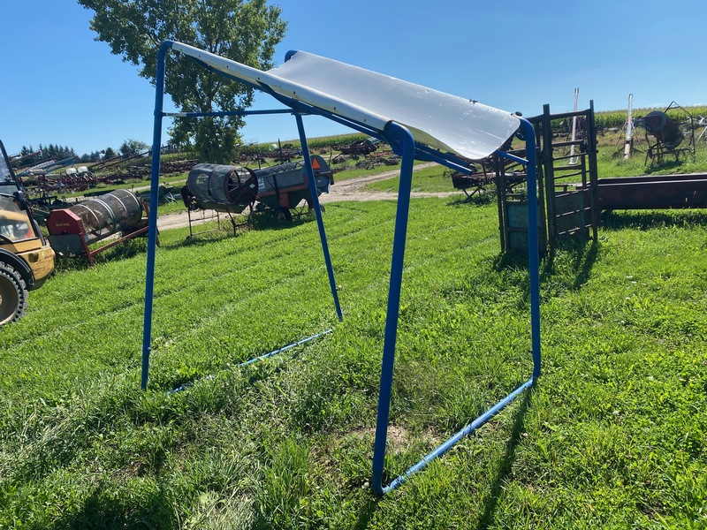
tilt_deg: -10.3
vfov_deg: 53.1
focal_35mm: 26
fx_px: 531
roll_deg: +3.9
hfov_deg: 67.3
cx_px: 354
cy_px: 265
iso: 32
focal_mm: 4.25
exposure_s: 1/2755
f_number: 1.8
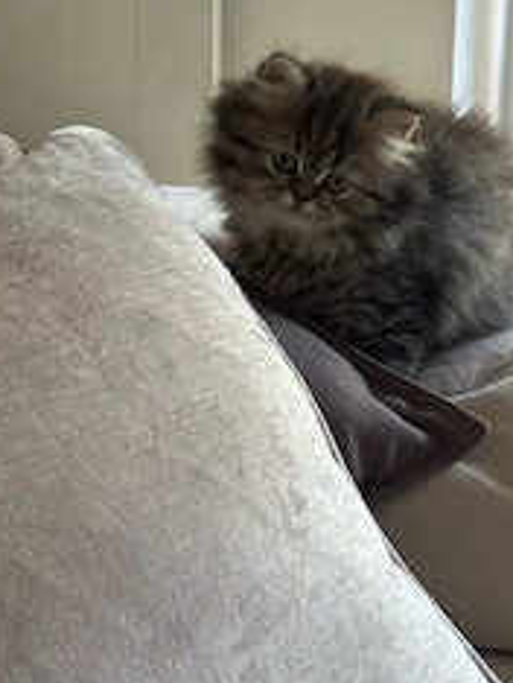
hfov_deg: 18.0
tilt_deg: -14.3
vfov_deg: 23.8
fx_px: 1617
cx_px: 259
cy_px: 295
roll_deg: -1.7
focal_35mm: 82
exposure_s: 1/60
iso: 250
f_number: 1.78
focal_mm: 6.76
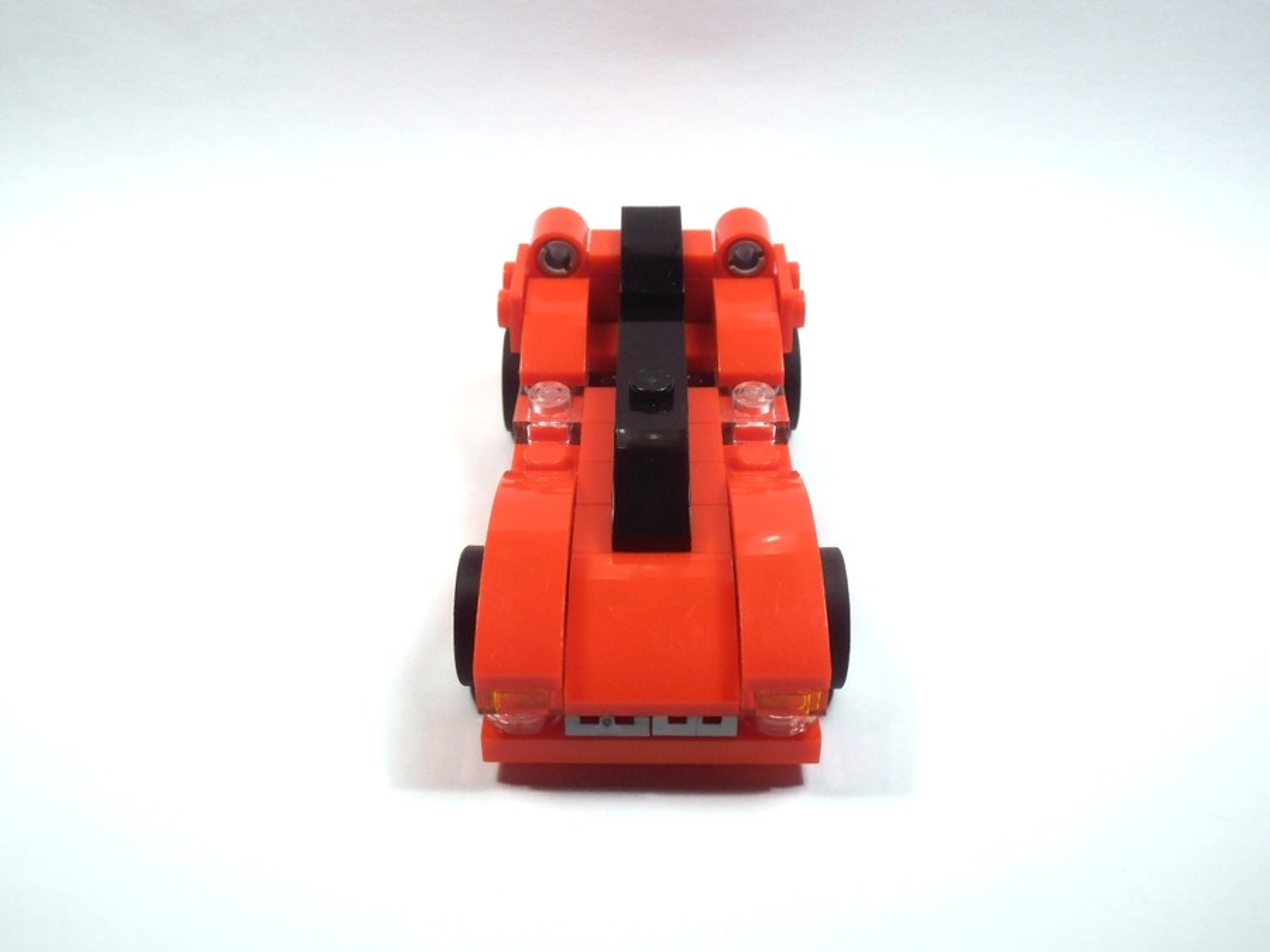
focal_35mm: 37
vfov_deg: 38.7
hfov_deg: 50.1
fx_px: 1357
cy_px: 476
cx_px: 635
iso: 80
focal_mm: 6.61
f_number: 3.9
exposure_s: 1/60
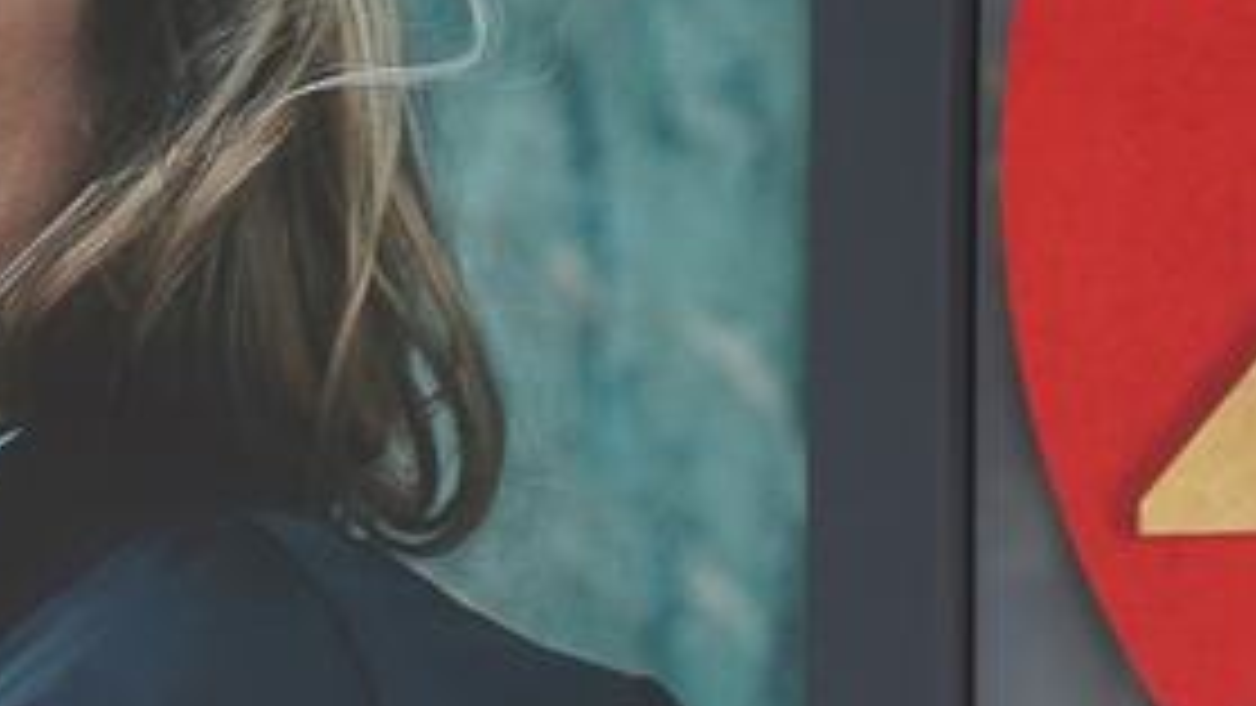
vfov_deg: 4.8
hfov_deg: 8.2
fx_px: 8393
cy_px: 742
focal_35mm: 252
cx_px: -1116
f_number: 4
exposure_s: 1/160
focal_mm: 56
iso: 500
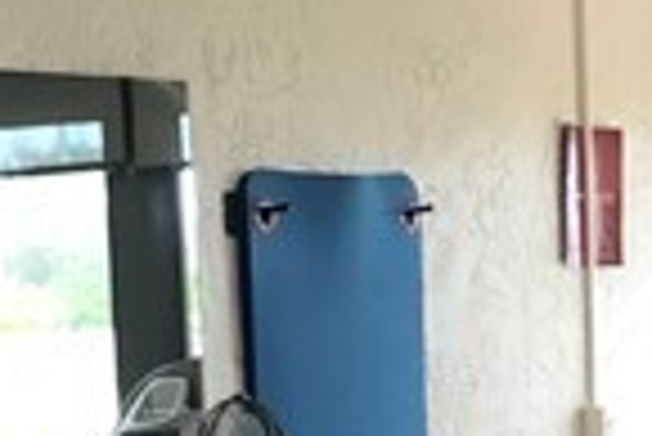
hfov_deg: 10.0
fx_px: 3735
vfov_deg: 6.2
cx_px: 409
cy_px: 1218
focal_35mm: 206
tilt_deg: -14.3
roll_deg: +2.6
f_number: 1.8
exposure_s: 1/61
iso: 32
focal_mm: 3.99
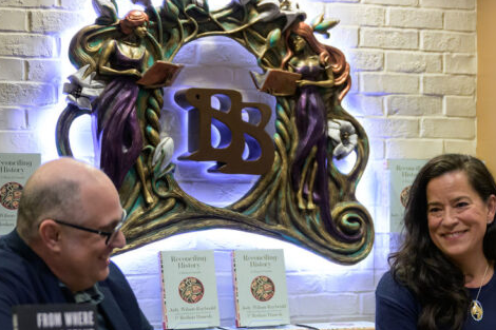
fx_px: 1722
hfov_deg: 16.3
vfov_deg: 11.0
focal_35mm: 125
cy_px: 169
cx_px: 411
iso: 3200
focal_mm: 56
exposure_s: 1/250
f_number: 2.8
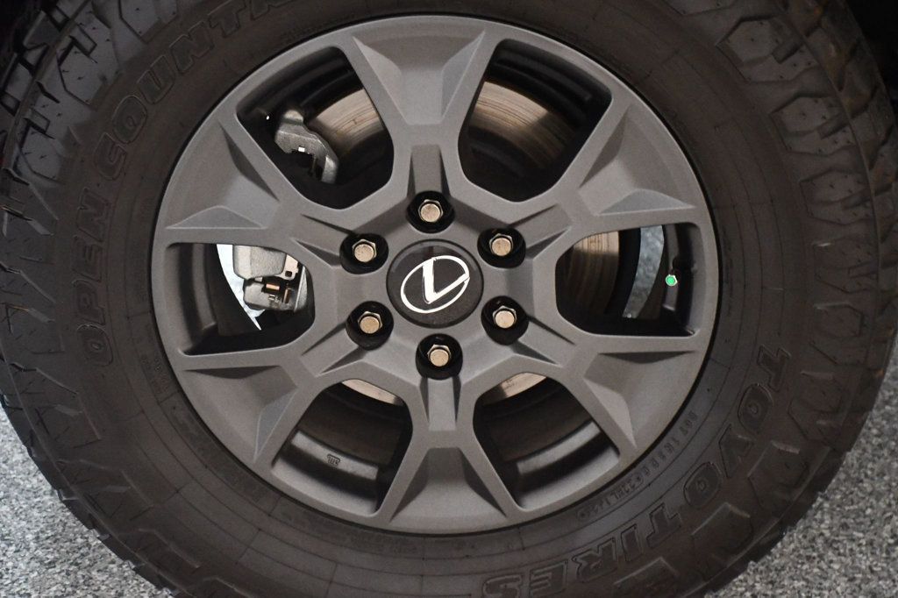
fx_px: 2095
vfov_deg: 16.3
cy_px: 299
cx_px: 449
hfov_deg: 24.2
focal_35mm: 84
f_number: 4.8
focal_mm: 56
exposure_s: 1/60
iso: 8000
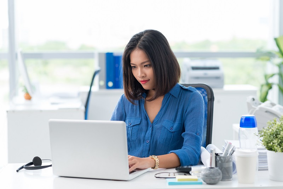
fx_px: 668
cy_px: 94
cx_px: 142
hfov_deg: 23.9
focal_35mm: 85
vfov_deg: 16.1
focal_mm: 85
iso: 160
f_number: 2.8
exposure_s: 1/160
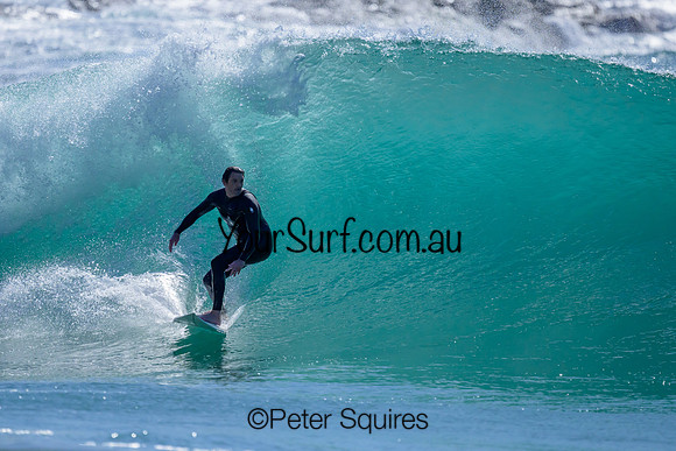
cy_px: 239
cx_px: 321
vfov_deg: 1.5
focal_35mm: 928
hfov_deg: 2.2
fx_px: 17435
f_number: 6.3
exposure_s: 1/2000
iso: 1800
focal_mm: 800
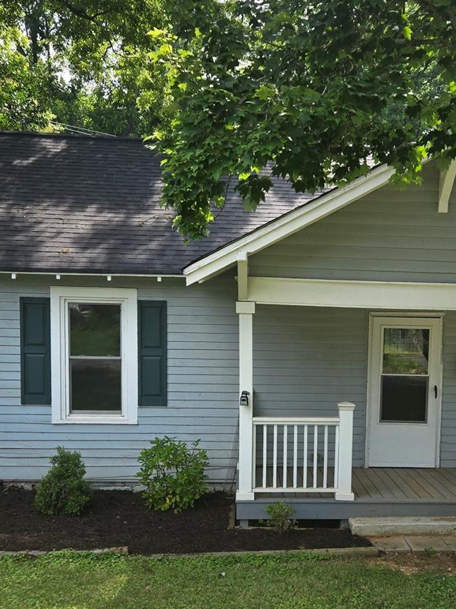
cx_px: 267
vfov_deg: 45.4
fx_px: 720
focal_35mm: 41
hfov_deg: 35.0
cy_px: 380
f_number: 1.8
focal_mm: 5.4
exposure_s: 1/1235
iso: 80
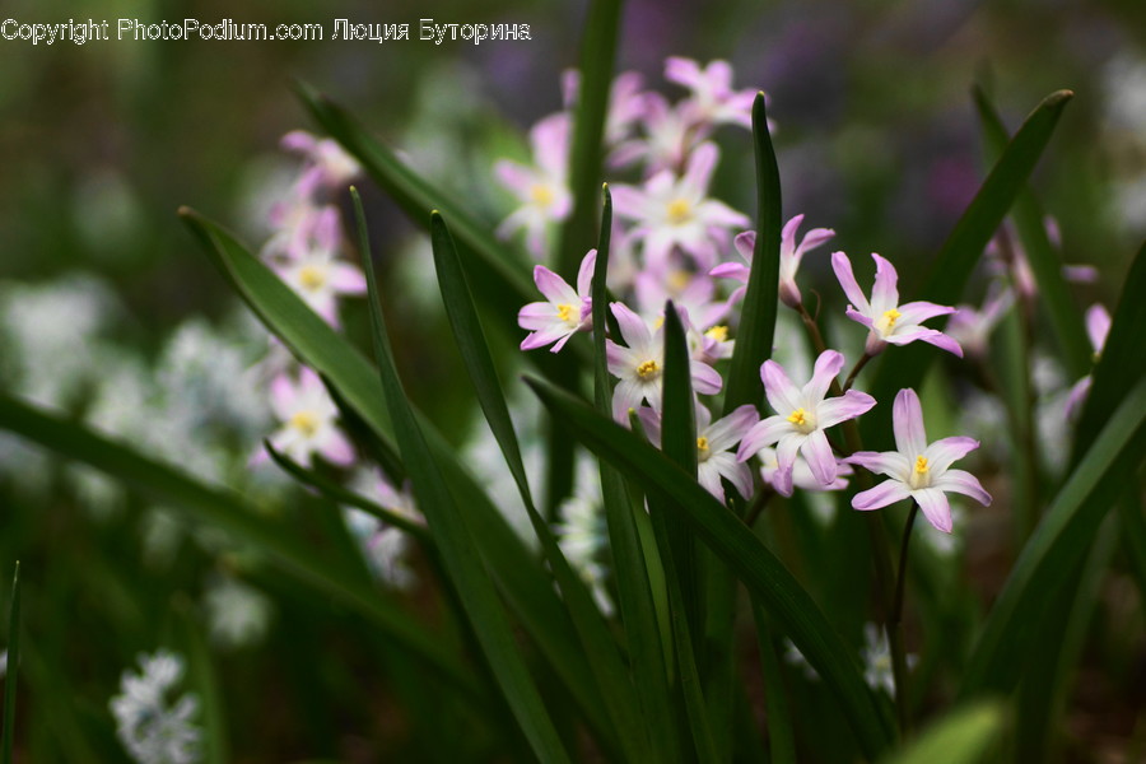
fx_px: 4297
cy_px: 382
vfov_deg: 10.2
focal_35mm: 135
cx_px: 573
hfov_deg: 15.2
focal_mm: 90
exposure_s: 1/1600
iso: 400
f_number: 3.2
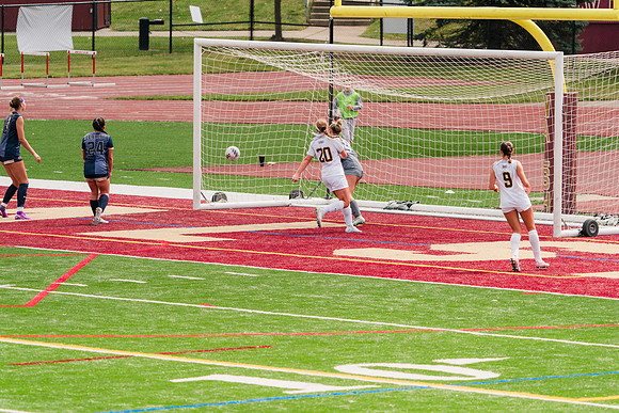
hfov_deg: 7.2
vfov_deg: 4.8
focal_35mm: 286
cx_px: 310
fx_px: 4919
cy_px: 206
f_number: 5.6
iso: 400
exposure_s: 1/1600
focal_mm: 286
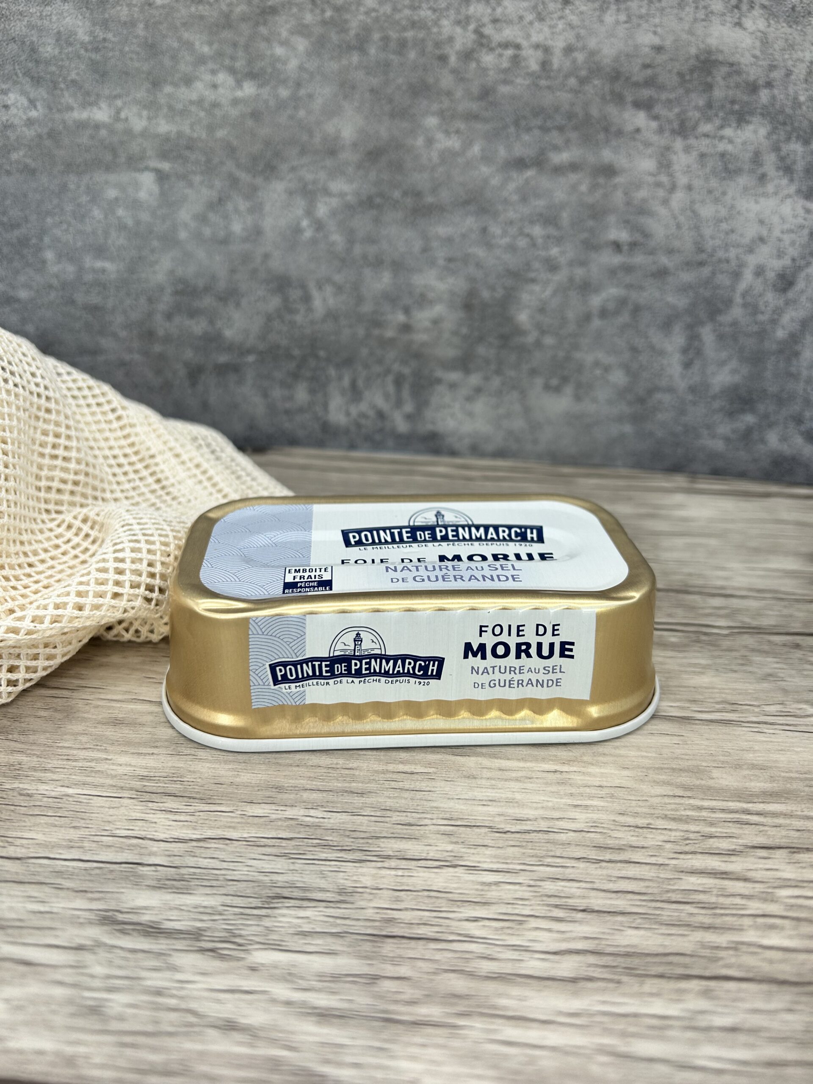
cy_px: 542
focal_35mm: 26
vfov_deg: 67.3
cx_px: 406
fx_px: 814
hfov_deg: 53.1
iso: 40
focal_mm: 5.7
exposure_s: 1/281
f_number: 1.5
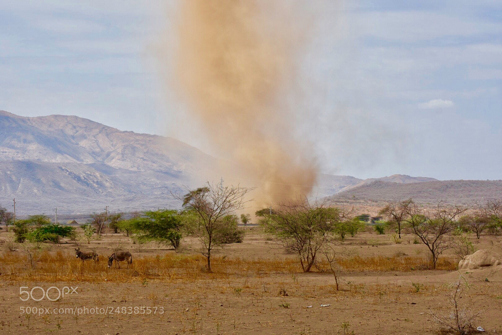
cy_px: 168
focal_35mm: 105
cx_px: 251
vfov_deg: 13.0
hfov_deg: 19.5
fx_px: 1464
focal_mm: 70
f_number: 8
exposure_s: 1/1000
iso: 320
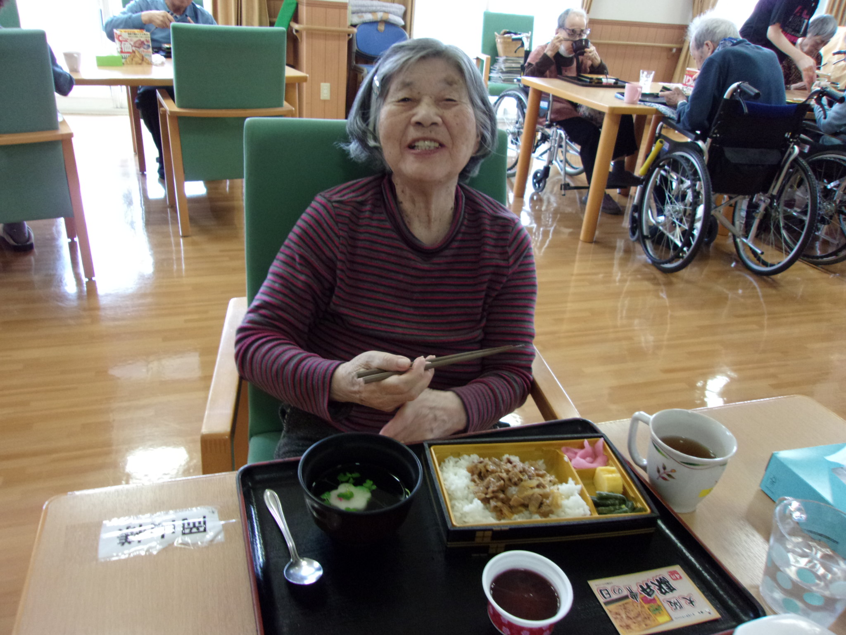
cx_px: 423
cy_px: 318
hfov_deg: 65.3
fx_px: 660
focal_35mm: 27
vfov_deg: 51.4
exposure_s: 1/34
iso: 310
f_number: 3
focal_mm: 4.9
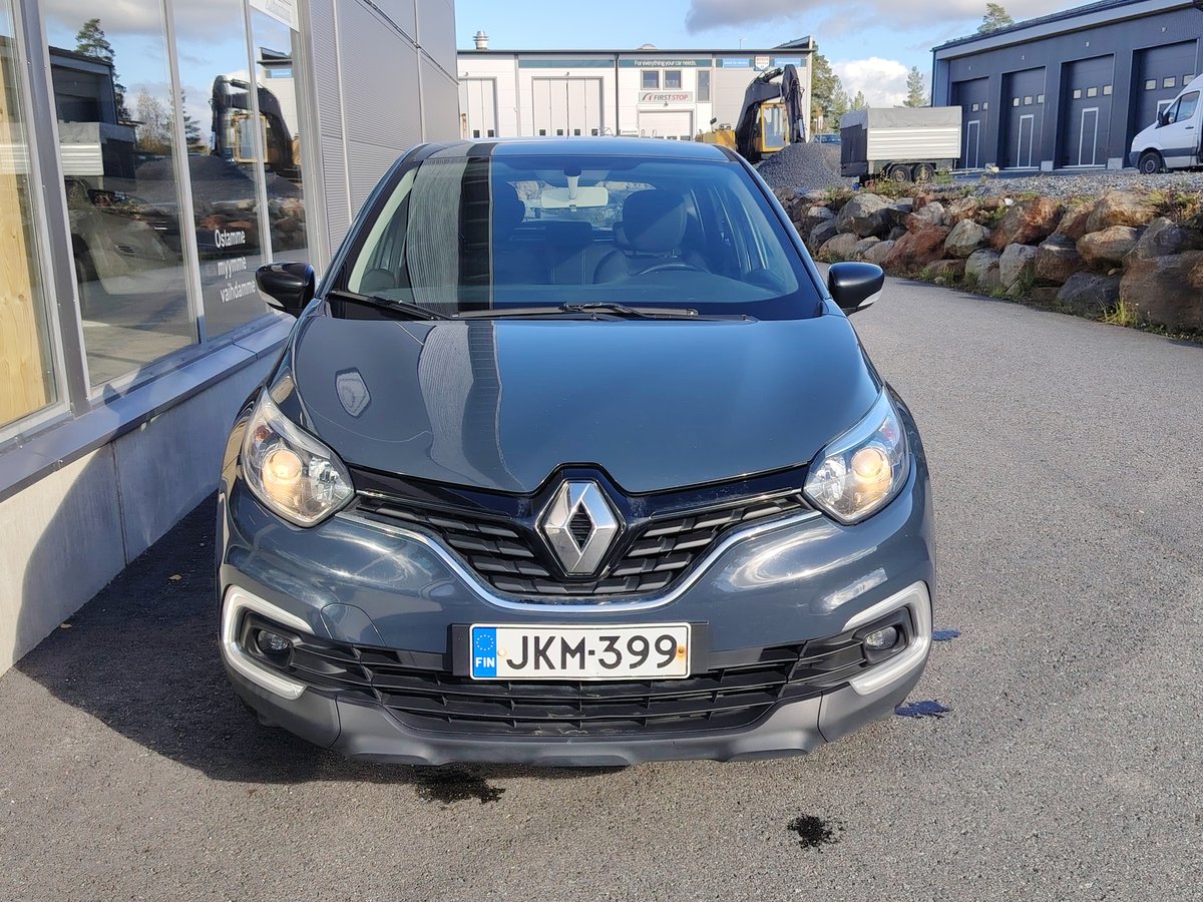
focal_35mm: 34
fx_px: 1182
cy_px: 451
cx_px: 602
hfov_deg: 54.0
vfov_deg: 41.8
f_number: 1.75
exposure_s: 1/476
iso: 100
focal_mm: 5.25
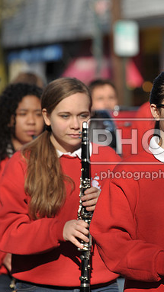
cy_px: 146
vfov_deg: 6.8
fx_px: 2454
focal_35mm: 317
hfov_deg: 3.8
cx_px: 178
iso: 400
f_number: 5.6
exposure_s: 1/2500
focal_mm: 200
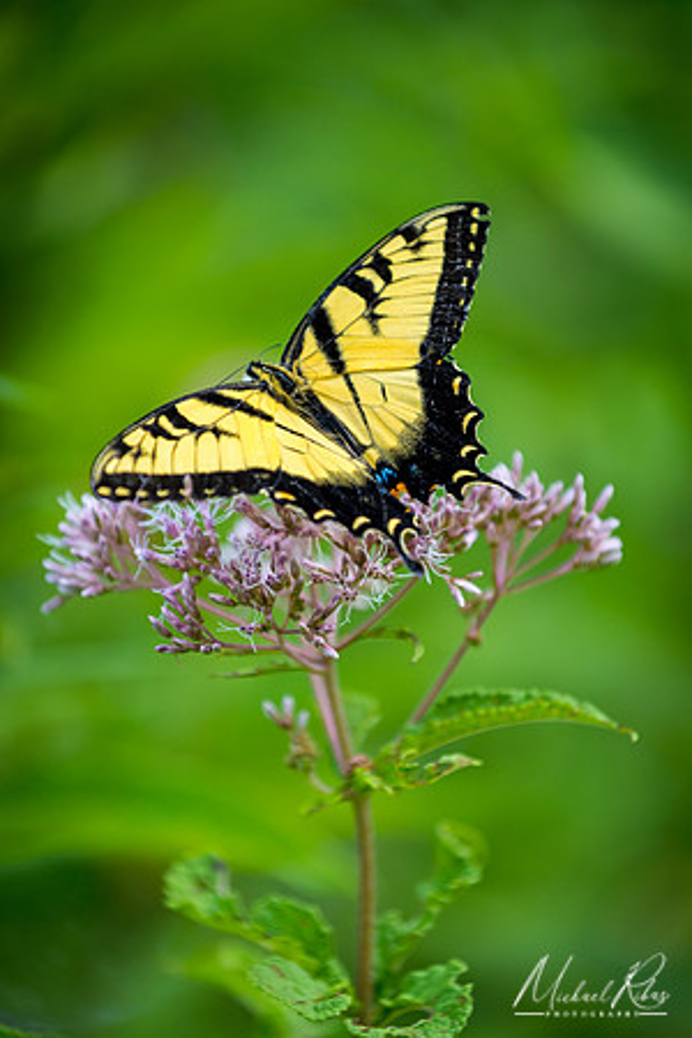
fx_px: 5766
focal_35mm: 200
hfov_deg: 6.9
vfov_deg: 10.3
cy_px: 519
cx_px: 346
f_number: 4
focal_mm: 200
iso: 200
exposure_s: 1/500
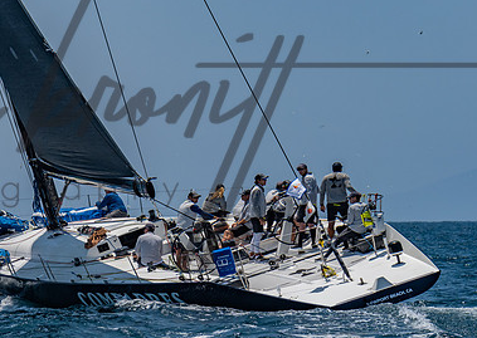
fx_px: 5570
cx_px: 100
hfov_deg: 4.9
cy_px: 177
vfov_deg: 3.5
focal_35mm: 412
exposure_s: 1/3200
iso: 320
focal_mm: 195
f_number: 5.6
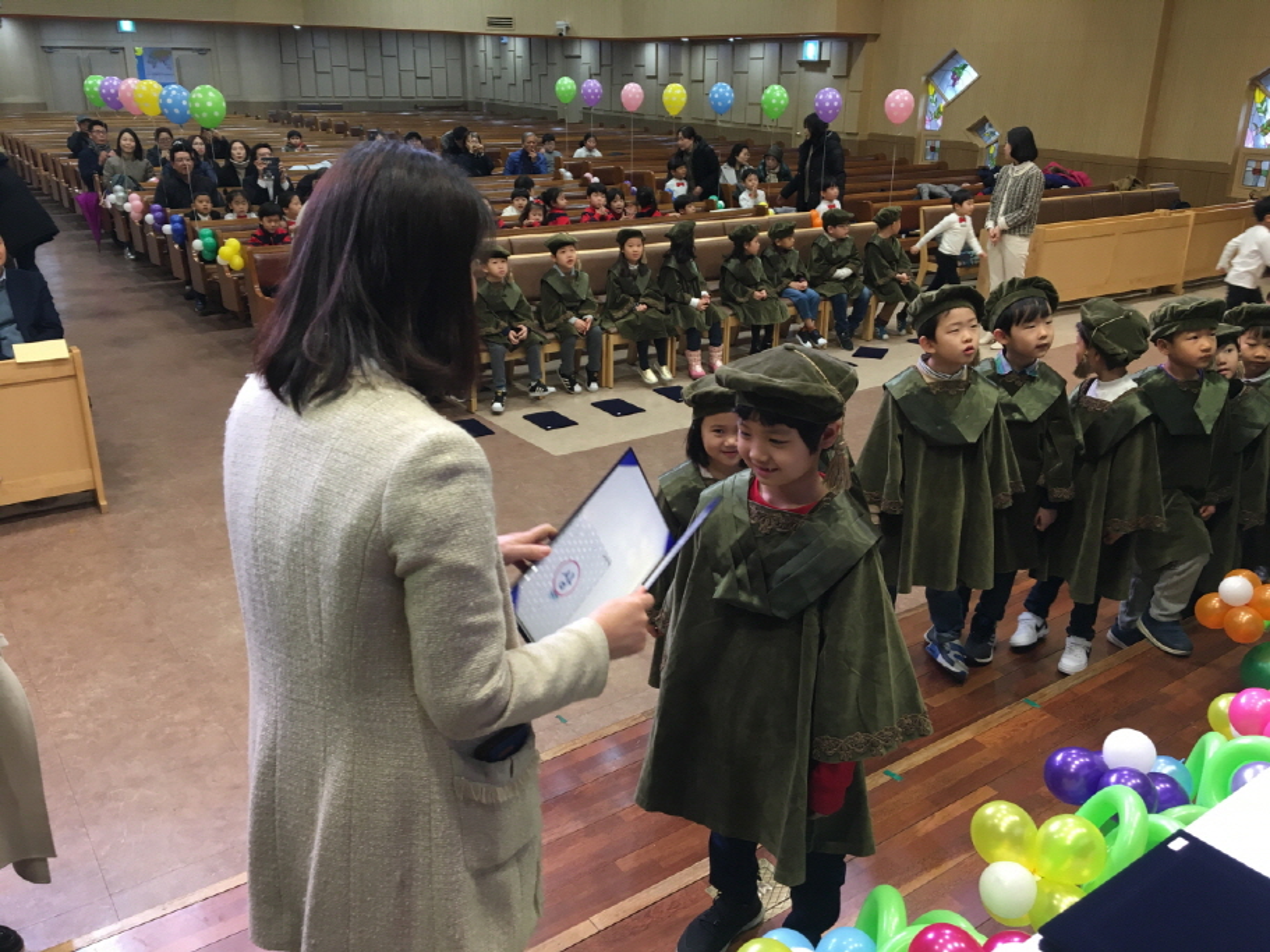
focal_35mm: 29
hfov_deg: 61.7
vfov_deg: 48.2
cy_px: 476
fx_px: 1064
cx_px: 635
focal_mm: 4.15
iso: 50
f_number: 2.2
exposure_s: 1/30
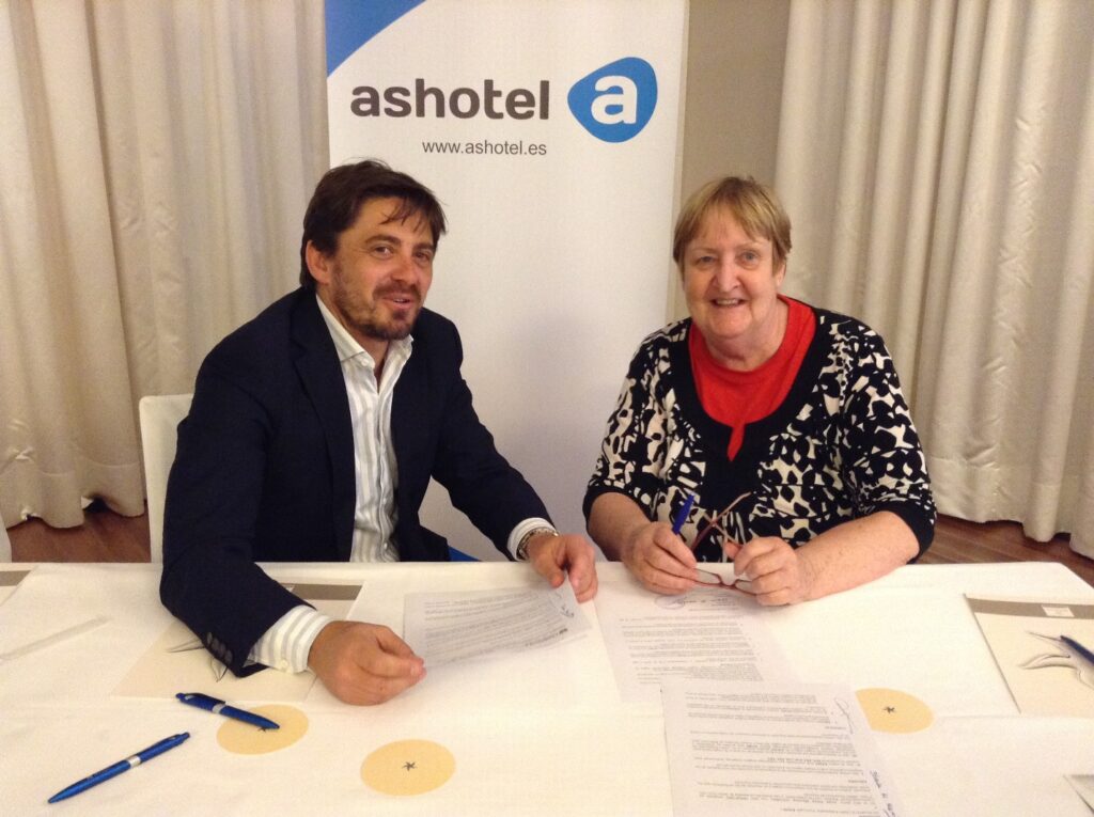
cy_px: 408
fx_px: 1041
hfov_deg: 55.4
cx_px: 547
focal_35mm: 33
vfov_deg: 42.8
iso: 200
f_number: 2.4
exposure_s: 1/20
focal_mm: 3.3
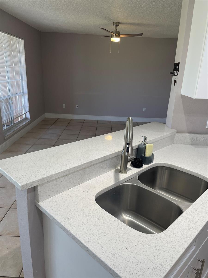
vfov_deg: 67.3
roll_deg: -2.2
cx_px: 104
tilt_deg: -18.4
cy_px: 139
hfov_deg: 53.1
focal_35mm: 26
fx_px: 208
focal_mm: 4.2
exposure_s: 1/120
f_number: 1.6
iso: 64
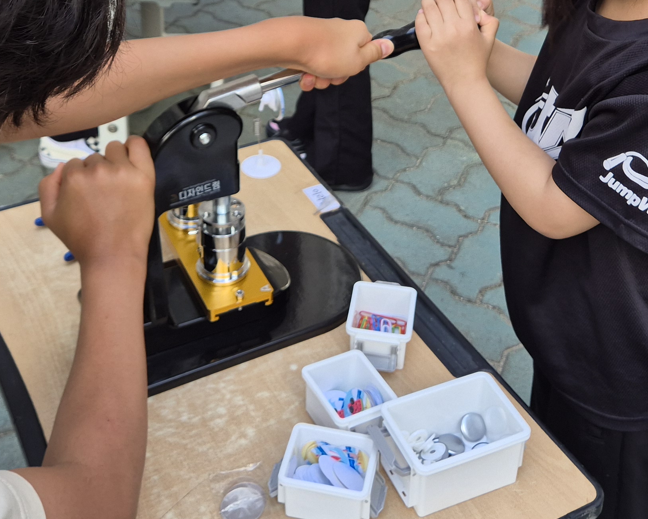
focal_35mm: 55
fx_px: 1055
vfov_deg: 26.3
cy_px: 16
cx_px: 337
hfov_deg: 34.1
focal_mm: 5.4
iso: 25
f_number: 1.8
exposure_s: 1/124
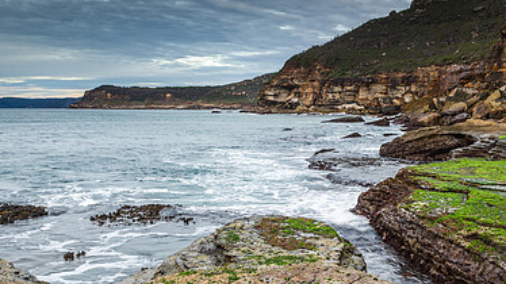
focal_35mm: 41
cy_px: 166
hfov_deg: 48.8
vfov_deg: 28.9
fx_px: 550
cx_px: 323
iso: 100
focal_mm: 24
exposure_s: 1/6
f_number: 11
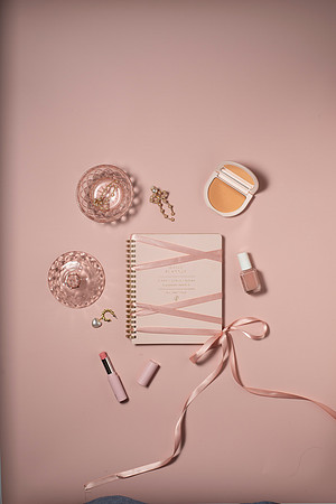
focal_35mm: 50
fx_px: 700
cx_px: 168
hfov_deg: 27.0
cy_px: 252
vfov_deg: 39.6
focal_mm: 50
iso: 200
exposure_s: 1/250
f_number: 13
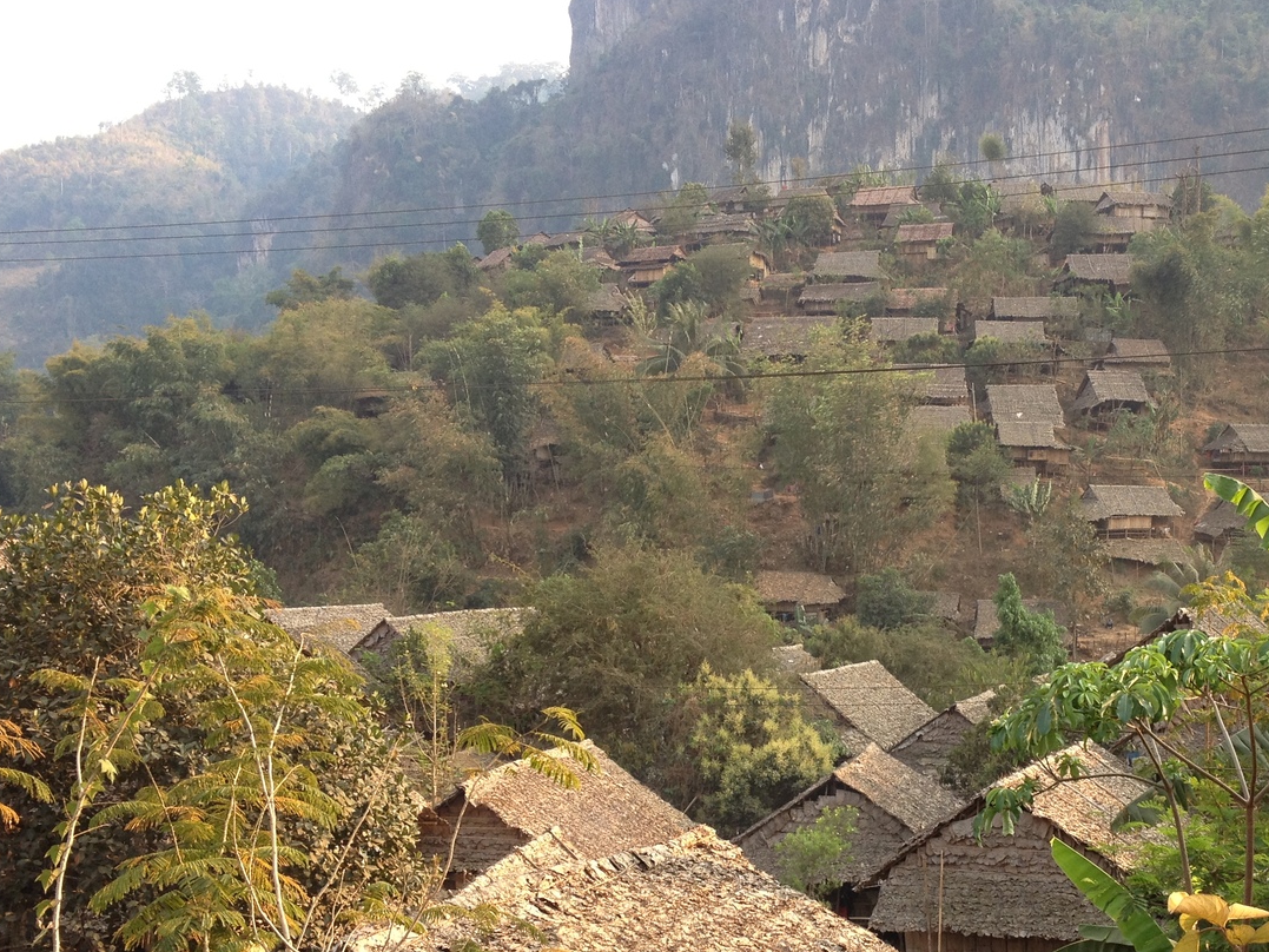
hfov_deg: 36.3
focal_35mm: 52
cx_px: 871
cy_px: 639
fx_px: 1906
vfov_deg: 27.9
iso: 50
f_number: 2.4
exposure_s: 1/164
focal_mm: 4.28
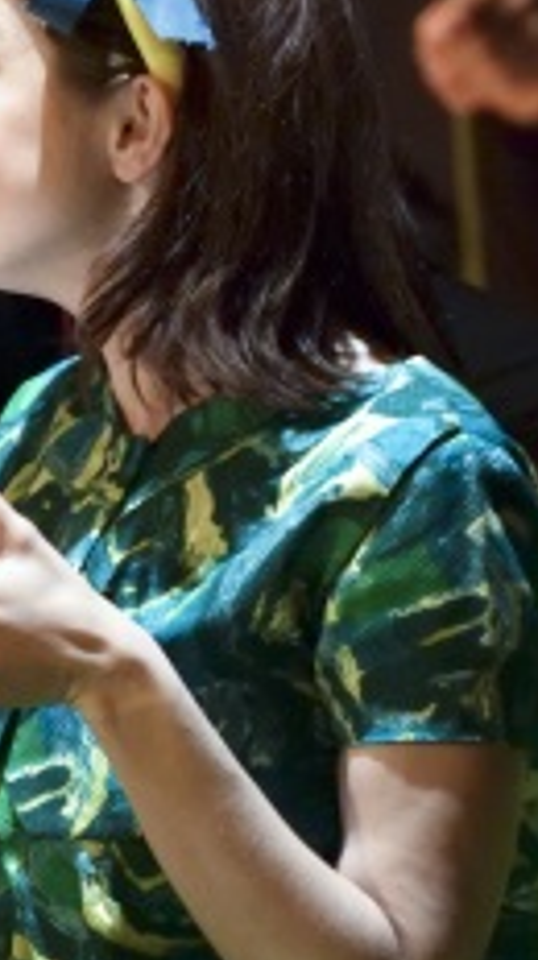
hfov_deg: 1.3
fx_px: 22993
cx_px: -960
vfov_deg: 2.4
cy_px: 377
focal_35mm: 904
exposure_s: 1/250
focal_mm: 200
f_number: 2.8
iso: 2500
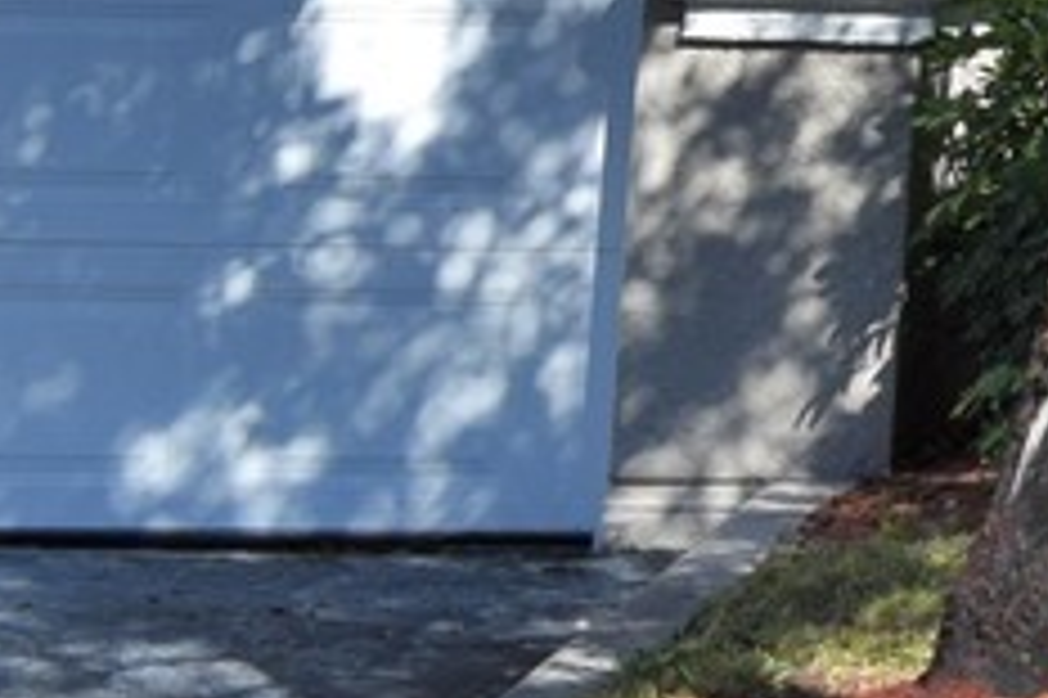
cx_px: 3560
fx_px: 5731
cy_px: -1281
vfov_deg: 6.4
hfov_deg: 8.2
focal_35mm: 197
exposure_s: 1/400
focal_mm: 18
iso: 200
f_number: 10
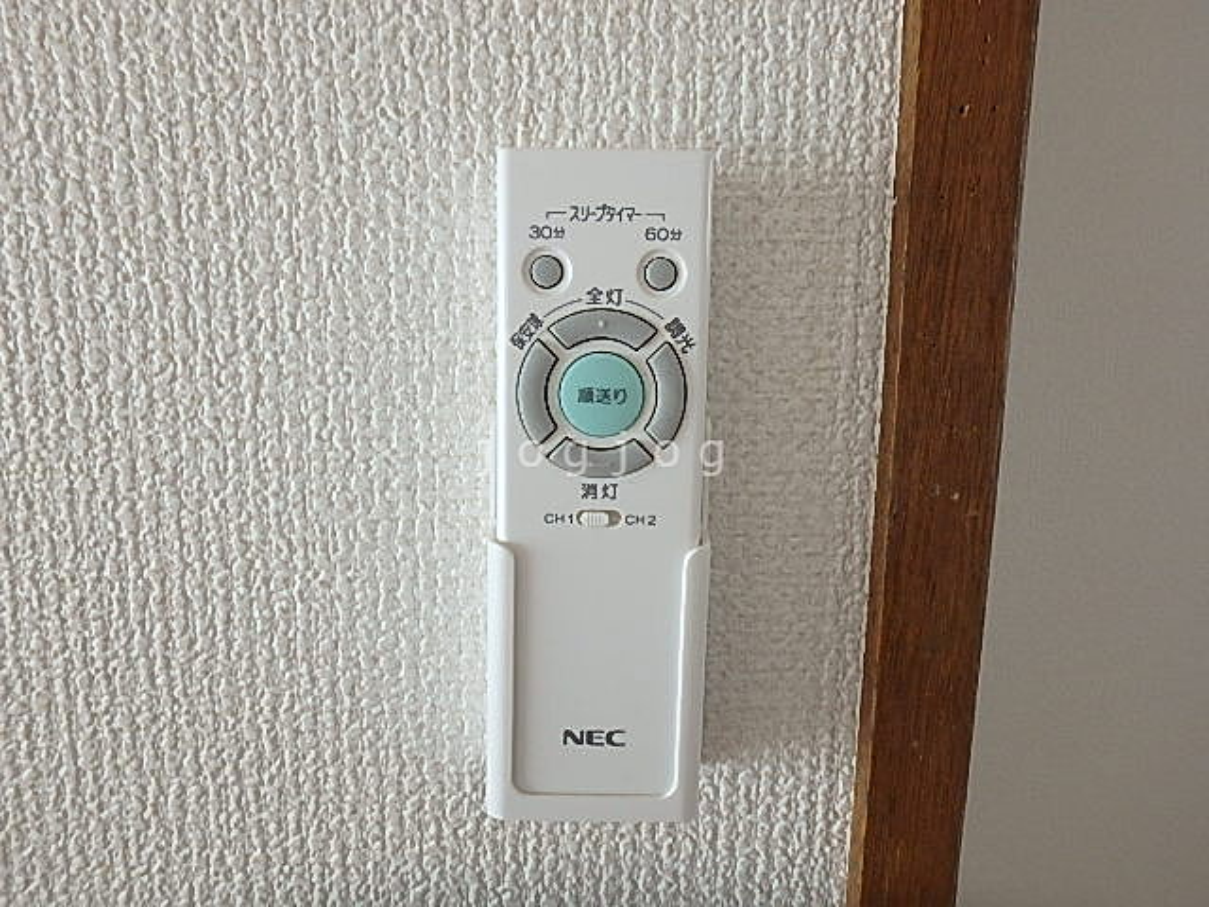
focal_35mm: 21
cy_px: 454
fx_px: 733
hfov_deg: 79.0
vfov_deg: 63.4
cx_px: 604
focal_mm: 3.7
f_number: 3.5
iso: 200
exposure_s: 1/50
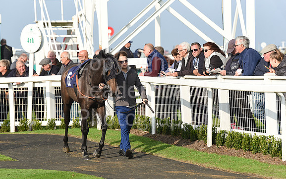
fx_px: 1598
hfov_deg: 10.2
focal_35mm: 205
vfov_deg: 6.4
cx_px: 143
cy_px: 94
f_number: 5.6
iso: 640
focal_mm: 200
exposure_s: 1/3200
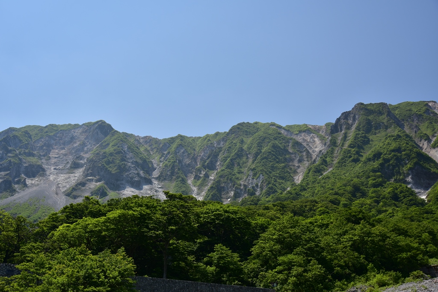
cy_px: 146
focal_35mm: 38
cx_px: 219
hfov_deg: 50.7
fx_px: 462
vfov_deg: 35.1
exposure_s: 1/1250
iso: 160
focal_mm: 38
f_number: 5.6
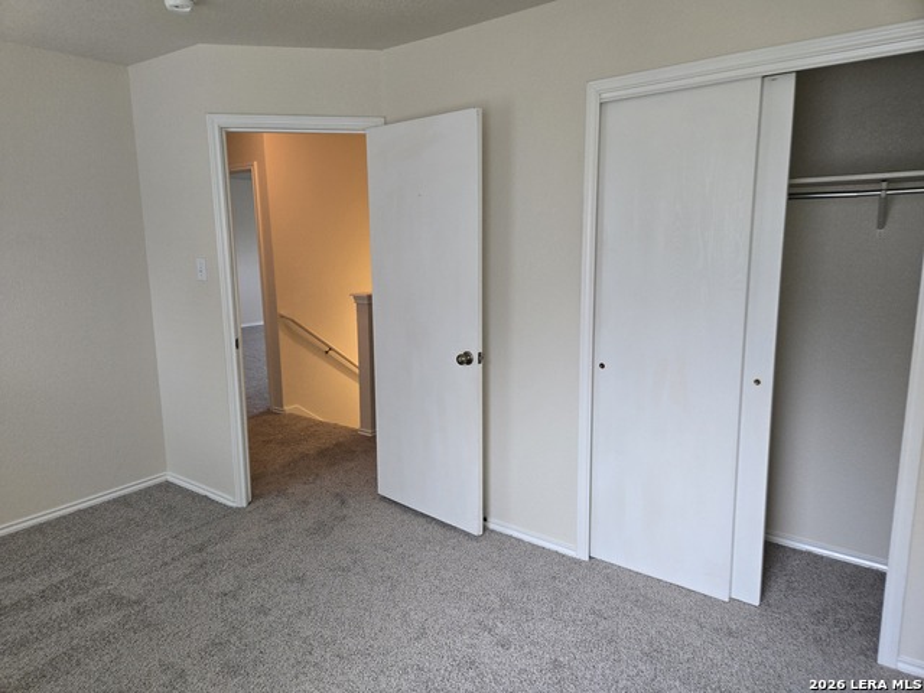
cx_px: 462
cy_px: 346
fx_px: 614
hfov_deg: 73.9
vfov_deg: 58.9
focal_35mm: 23
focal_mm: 5.4
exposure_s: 1/30
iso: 100
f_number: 1.8
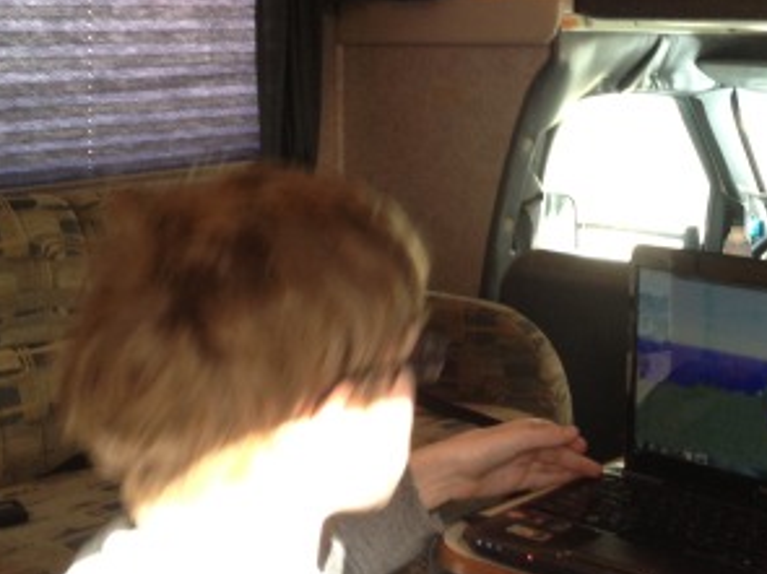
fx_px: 1683
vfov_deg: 19.0
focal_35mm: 76
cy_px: 49
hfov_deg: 25.3
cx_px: 595
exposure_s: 1/20
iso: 64
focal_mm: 4.28
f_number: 2.4
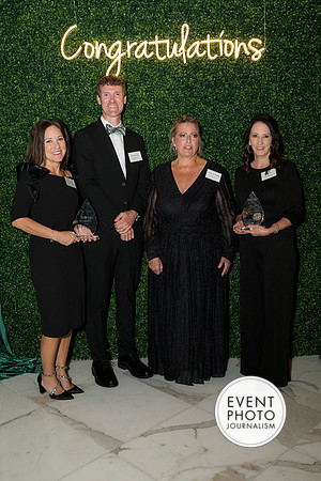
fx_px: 468
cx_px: 160
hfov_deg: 37.9
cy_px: 240
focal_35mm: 35
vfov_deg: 54.4
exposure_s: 1/160
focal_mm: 35
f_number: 5
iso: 800
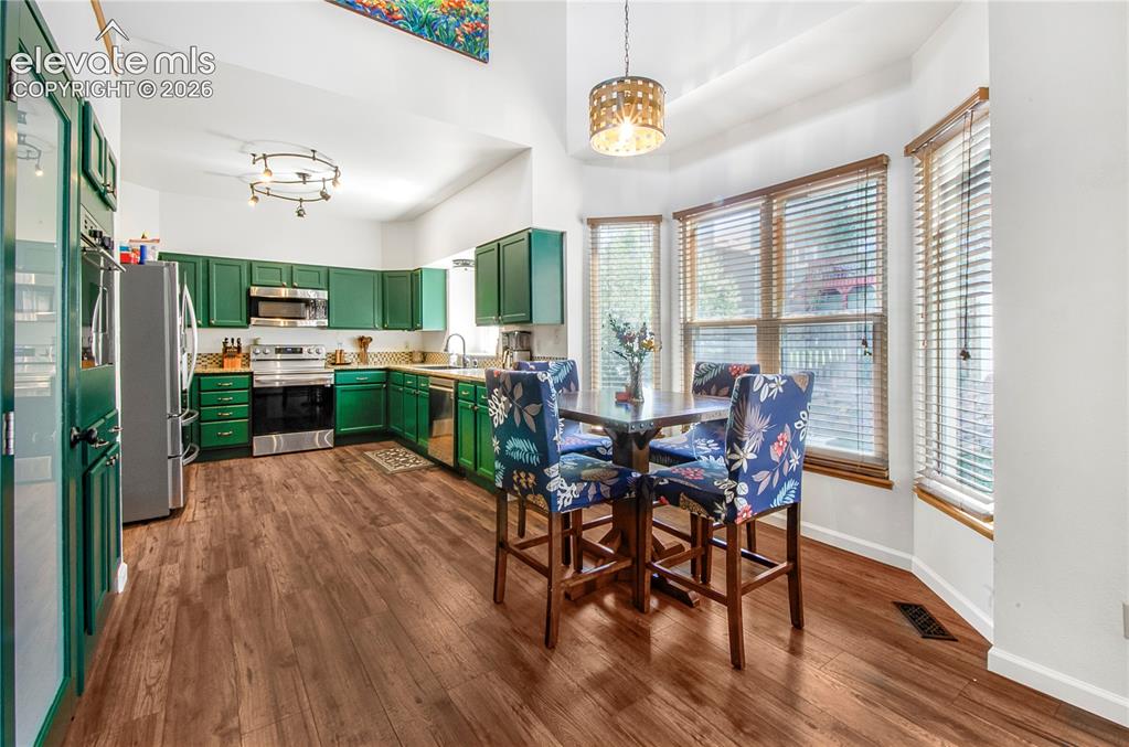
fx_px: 469
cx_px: 564
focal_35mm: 15
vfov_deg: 77.0
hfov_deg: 100.5
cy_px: 374
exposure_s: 1/2
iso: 500
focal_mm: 10
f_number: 22
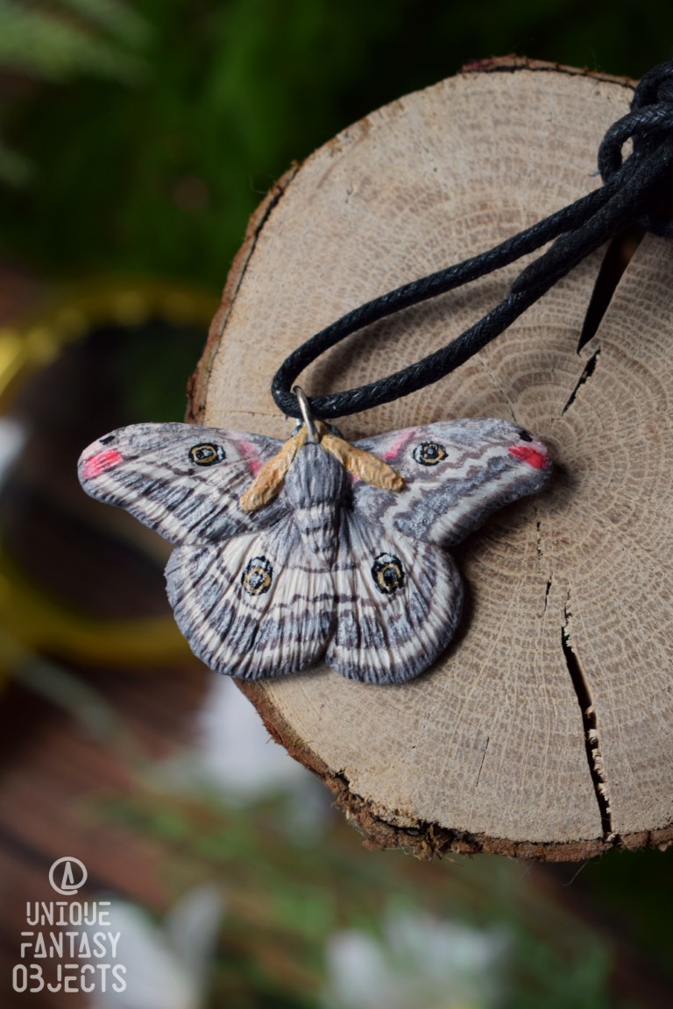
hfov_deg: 21.6
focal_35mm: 63
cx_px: 336
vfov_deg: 31.9
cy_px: 504
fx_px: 1766
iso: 400
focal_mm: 42
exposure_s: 1/125
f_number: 5.6
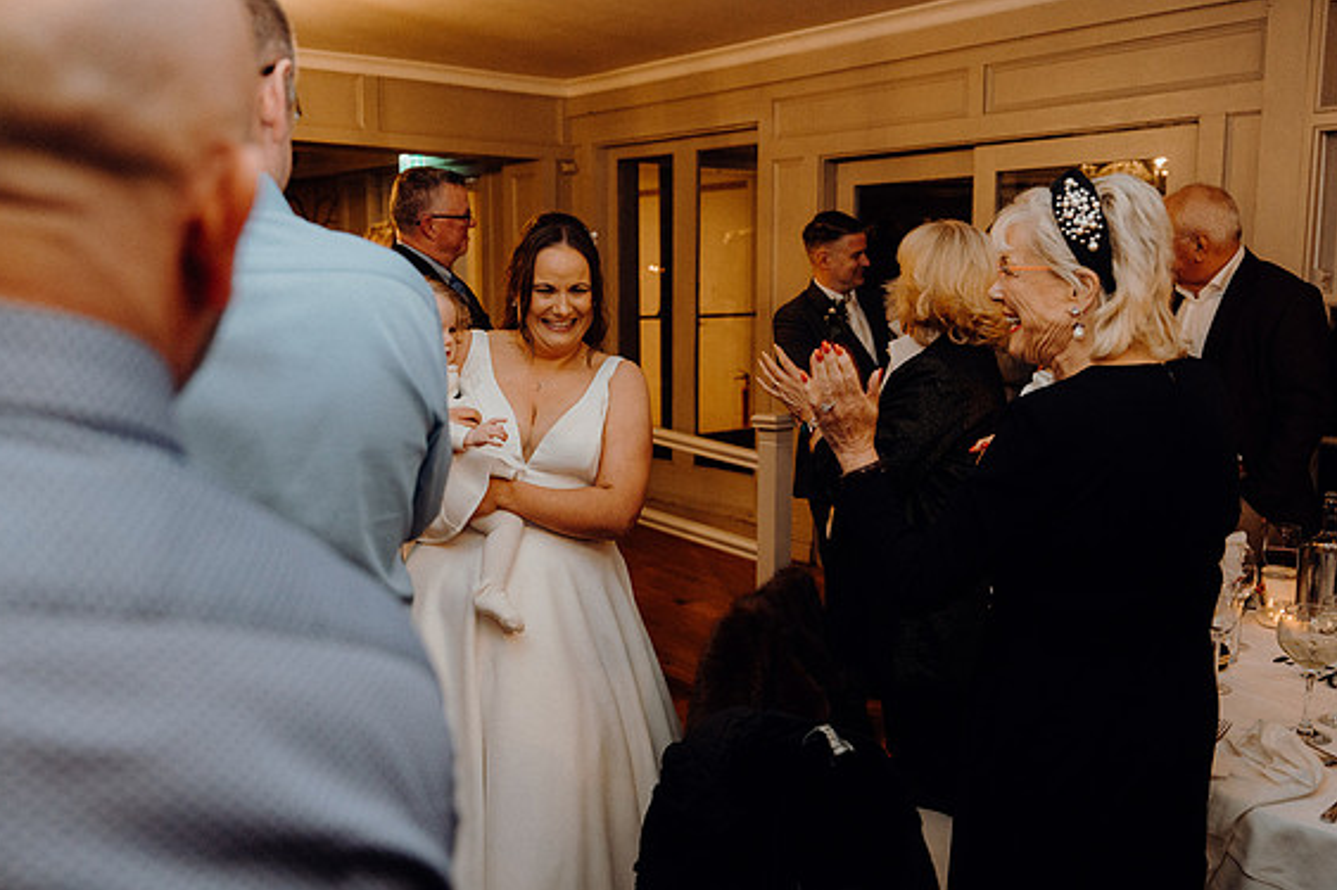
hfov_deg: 55.8
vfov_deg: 38.9
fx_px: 1262
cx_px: 658
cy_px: 457
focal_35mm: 34
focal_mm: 33
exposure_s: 1/160
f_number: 3.5
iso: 2500
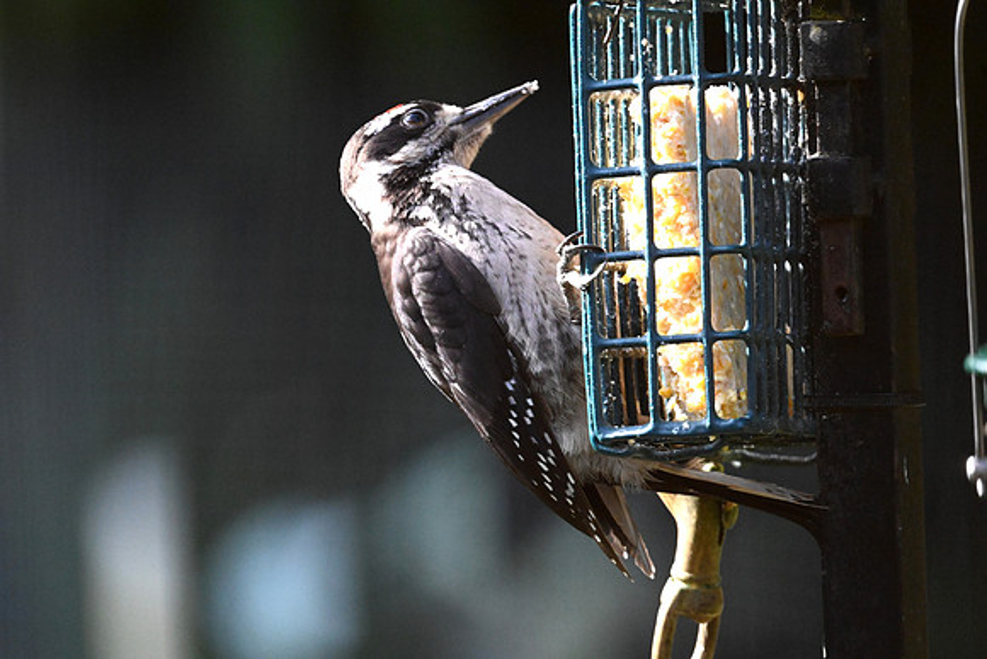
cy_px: 330
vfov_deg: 2.3
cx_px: 494
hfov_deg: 3.4
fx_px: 16453
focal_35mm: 600
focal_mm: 600
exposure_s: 1/1250
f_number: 6.3
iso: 6400
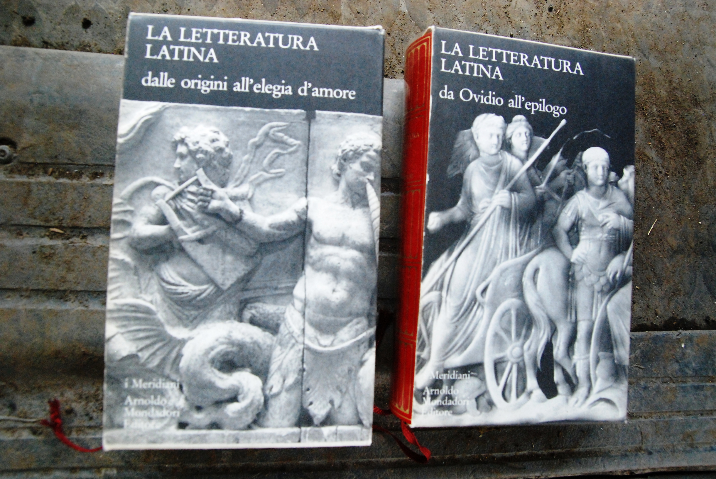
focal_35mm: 26
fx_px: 508
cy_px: 240
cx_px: 358
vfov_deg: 50.5
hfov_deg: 70.4
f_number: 9
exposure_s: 1/160
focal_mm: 17
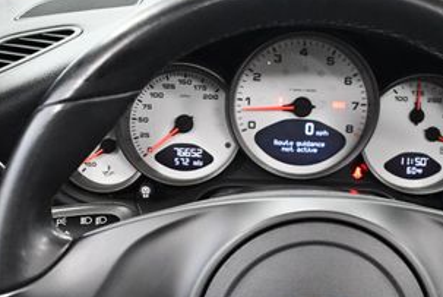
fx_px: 937
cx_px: 289
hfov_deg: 26.5
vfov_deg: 17.6
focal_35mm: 76
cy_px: 297
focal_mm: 18
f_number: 3.5
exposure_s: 1/80
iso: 3200
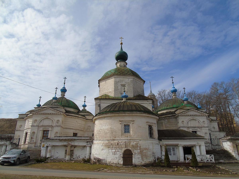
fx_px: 173
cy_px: 90
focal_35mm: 25
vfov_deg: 54.9
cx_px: 120
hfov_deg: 69.4
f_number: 4
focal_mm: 4.4
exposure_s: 1/1000
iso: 80
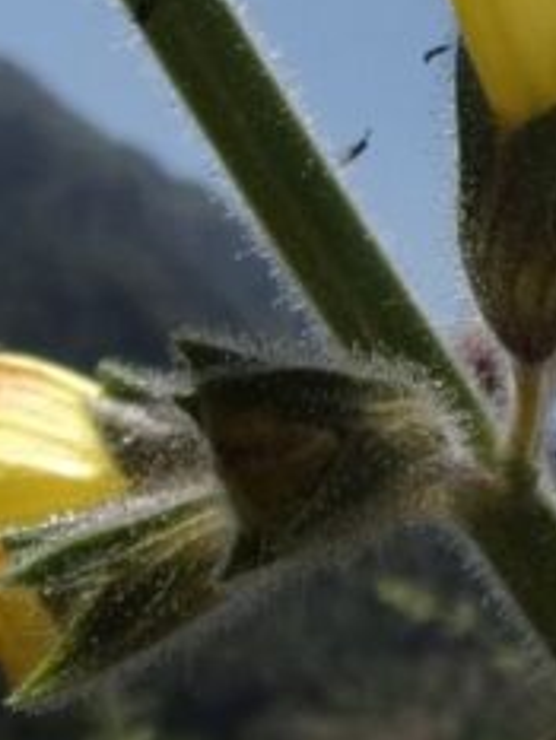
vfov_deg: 22.9
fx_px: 1690
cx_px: 581
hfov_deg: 18.1
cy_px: -121
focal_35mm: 79
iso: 80
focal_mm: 4.3
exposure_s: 1/180
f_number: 10.8
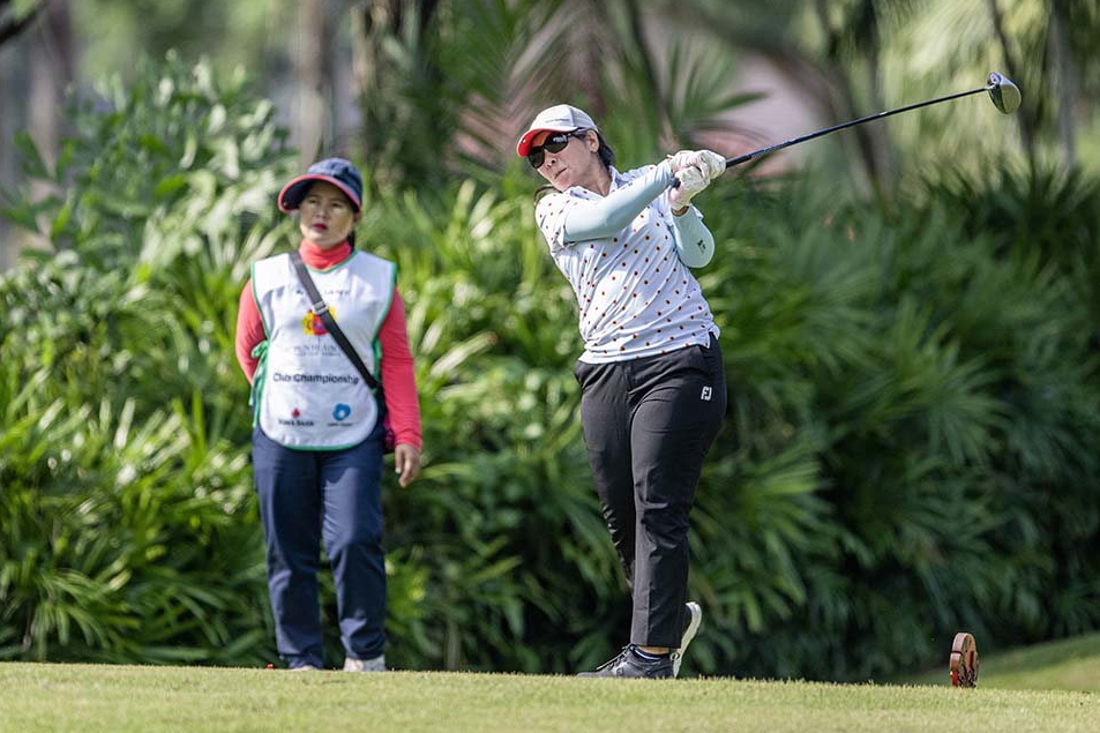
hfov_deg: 5.1
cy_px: 366
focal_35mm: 403
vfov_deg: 3.4
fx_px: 12311
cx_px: 552
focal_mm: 400
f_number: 2.8
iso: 640
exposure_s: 1/4000
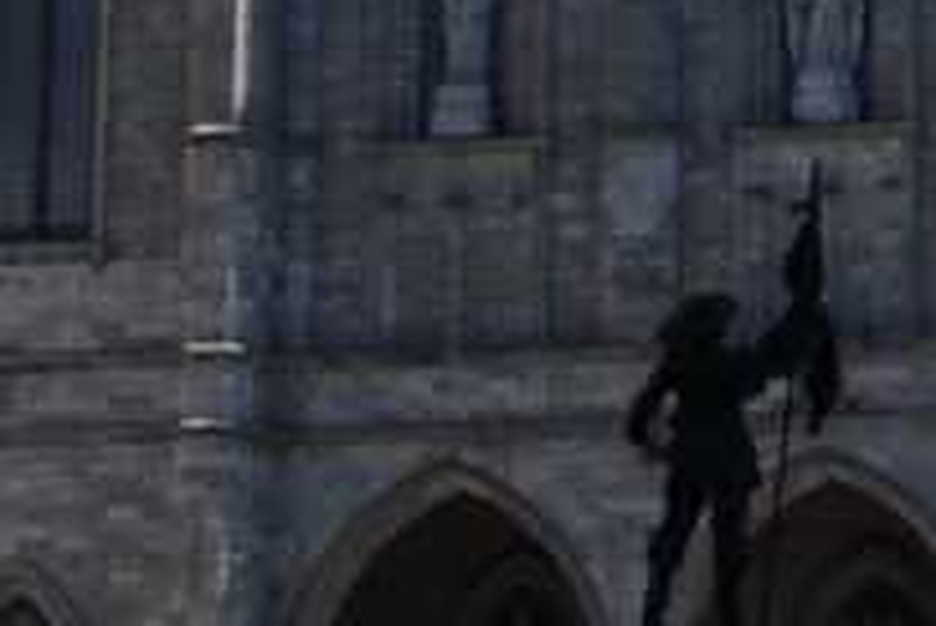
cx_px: 828
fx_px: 4995
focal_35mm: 192
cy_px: -498
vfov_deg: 7.0
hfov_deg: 10.7
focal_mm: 26
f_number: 7.1
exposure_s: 1/200
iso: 100
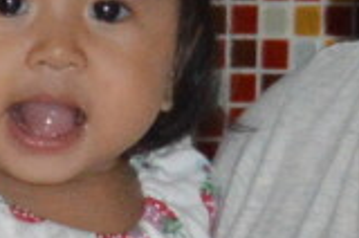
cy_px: 44
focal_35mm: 503
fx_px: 5006
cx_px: 66
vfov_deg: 2.7
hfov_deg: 4.1
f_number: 5.6
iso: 1600
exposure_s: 1/200
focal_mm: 55
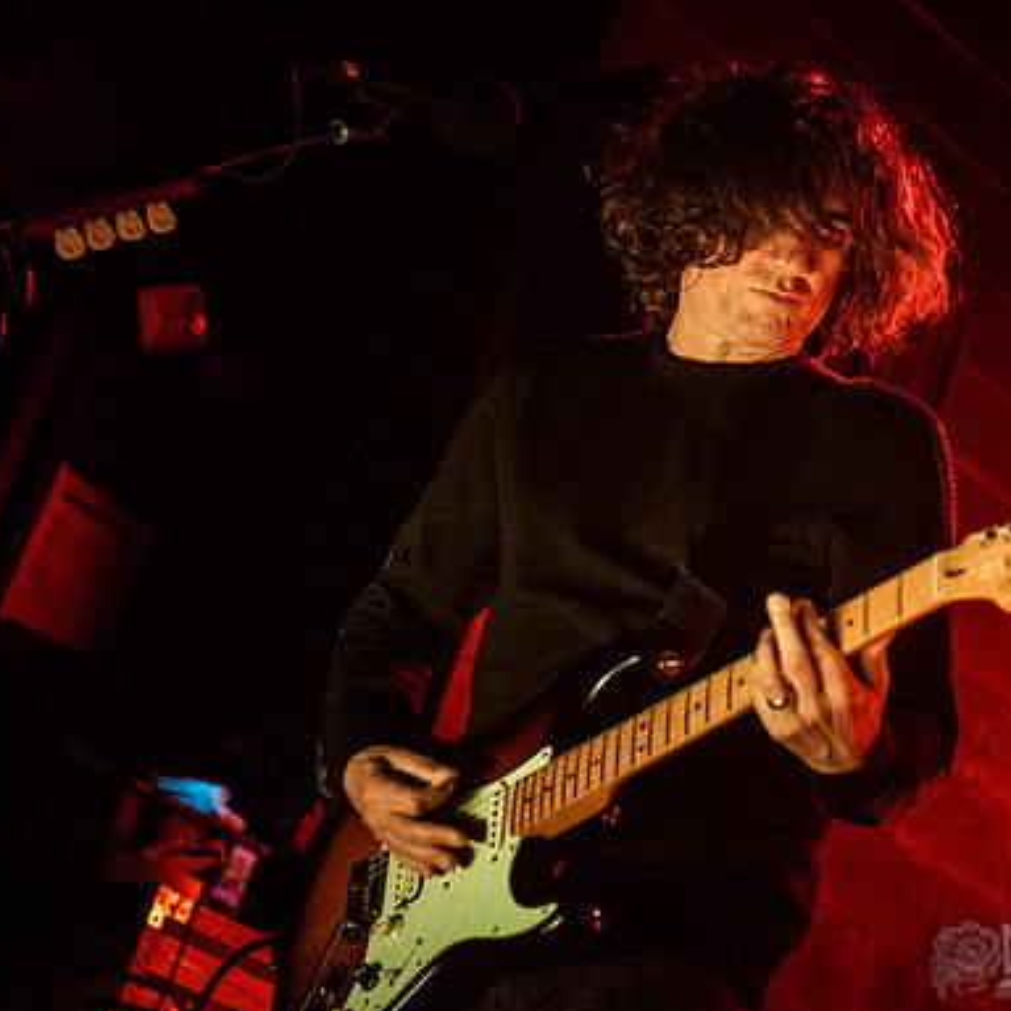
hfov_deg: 17.7
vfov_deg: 17.7
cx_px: 540
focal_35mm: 98
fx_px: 3238
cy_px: 461
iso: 4000
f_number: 3.2
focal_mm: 70
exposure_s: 1/200
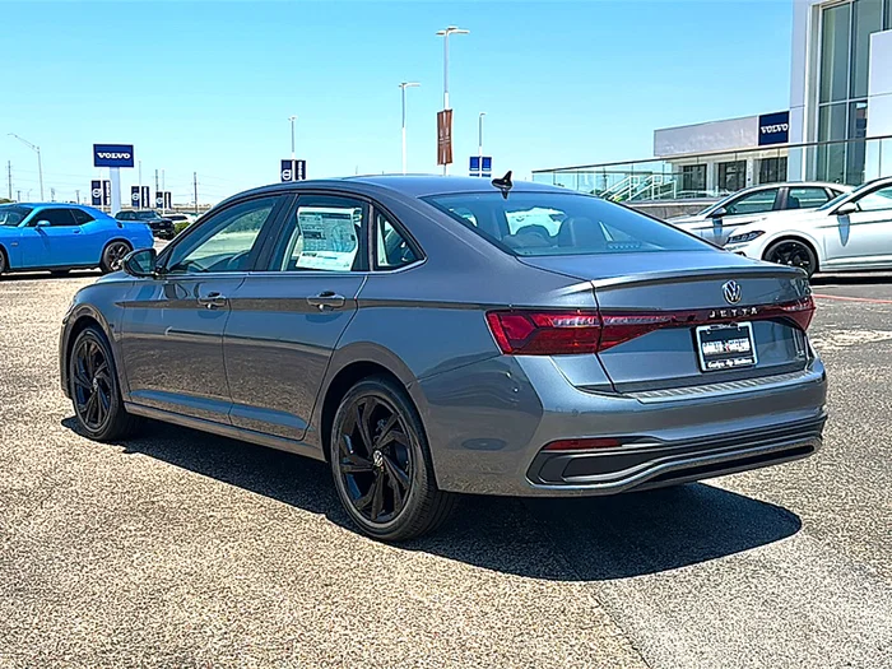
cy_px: 334
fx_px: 1005
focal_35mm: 39
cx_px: 446
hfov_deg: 47.9
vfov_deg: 36.8
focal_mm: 6.86
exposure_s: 1/4219
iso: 80
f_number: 1.78
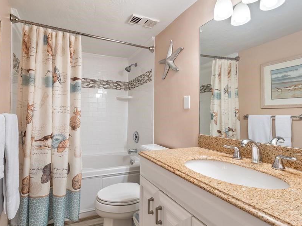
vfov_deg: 71.5
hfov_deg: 87.2
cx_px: 130
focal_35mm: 18
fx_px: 157
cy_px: 119
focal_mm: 7
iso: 200
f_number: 7.1
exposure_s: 1/6
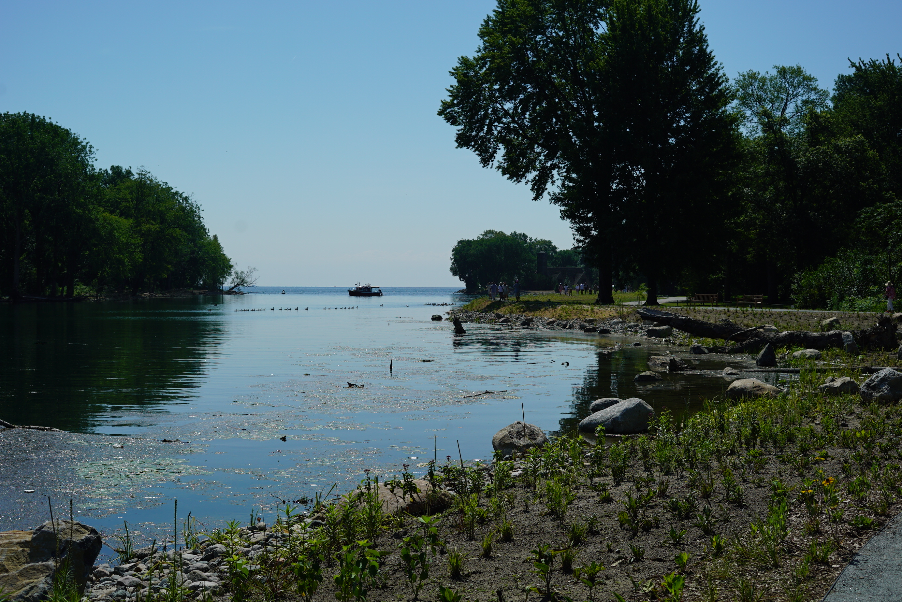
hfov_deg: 39.6
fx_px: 1253
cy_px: 301
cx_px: 451
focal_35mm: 50
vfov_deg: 27.0
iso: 100
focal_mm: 50
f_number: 5.6
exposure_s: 1/2000
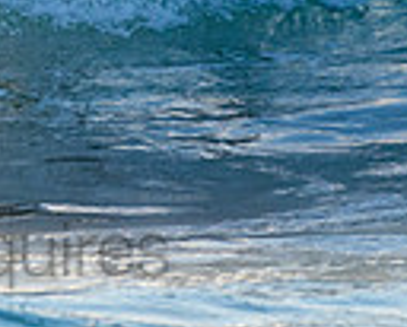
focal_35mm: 3178
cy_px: -278
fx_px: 38369
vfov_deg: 0.5
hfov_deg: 0.6
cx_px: -76
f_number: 5.6
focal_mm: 500
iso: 400
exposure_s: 1/1250
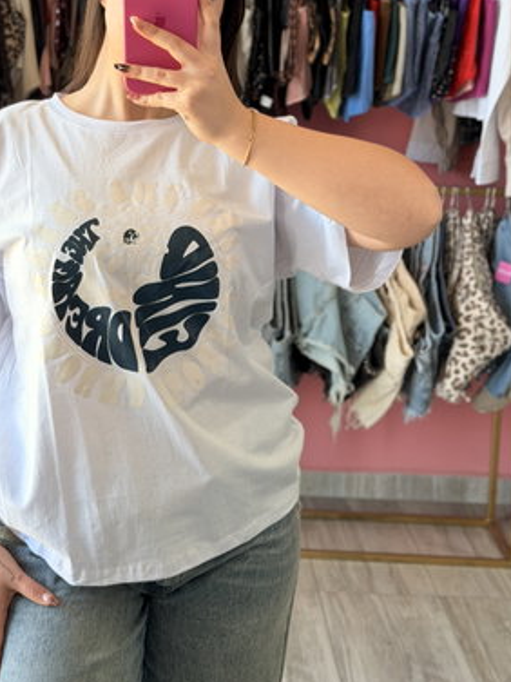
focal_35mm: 68
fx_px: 1338
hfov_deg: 21.5
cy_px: 262
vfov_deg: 28.5
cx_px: 156
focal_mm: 6.76
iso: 80
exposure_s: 1/141
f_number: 1.78
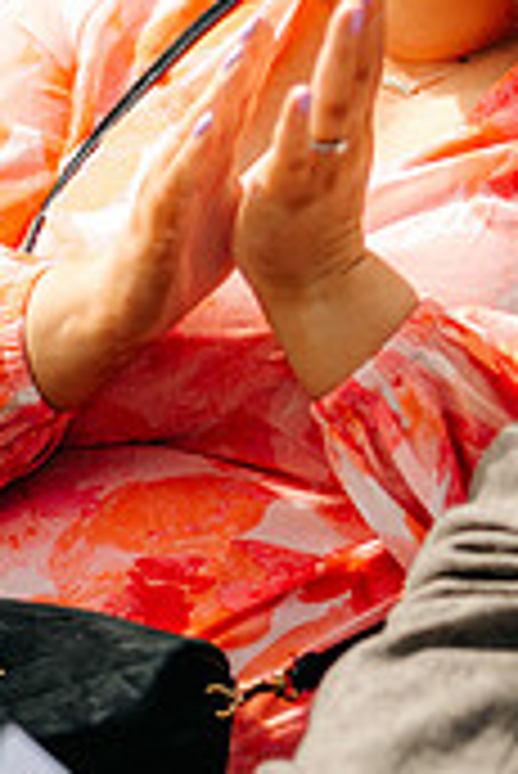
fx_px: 4782
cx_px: 374
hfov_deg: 6.2
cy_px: -40
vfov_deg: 9.2
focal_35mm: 222
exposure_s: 1/4000
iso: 100
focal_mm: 85
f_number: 2
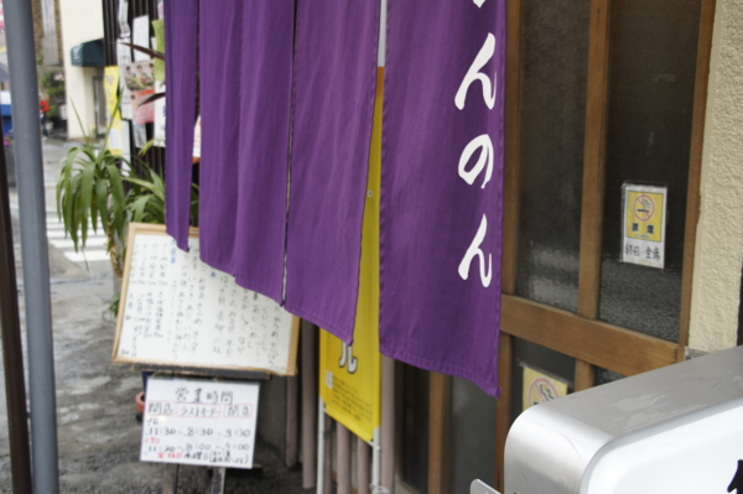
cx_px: 372
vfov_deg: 31.8
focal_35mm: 42
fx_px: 866
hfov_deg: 46.4
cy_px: 247
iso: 200
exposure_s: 1/50
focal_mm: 28
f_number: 4.5
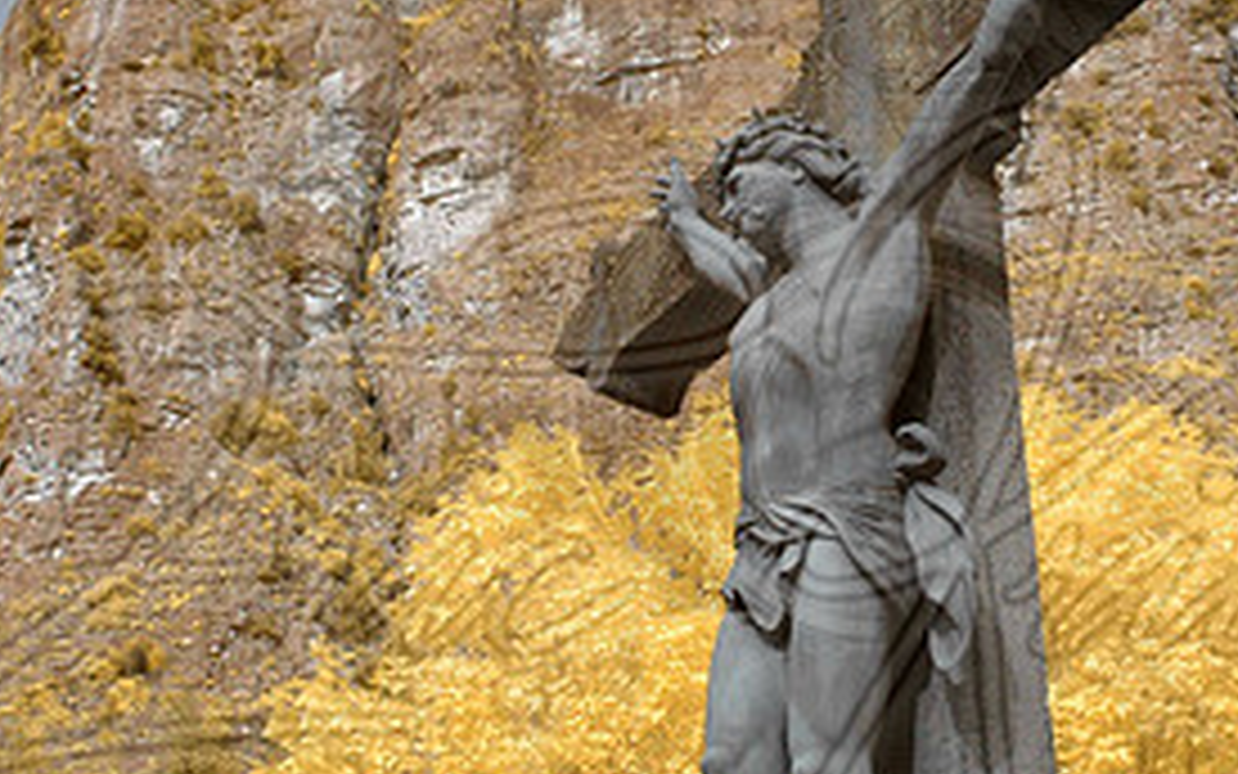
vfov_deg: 15.0
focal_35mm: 87
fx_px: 2938
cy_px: 346
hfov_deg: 23.7
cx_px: 752
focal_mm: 27
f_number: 8
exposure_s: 1/250
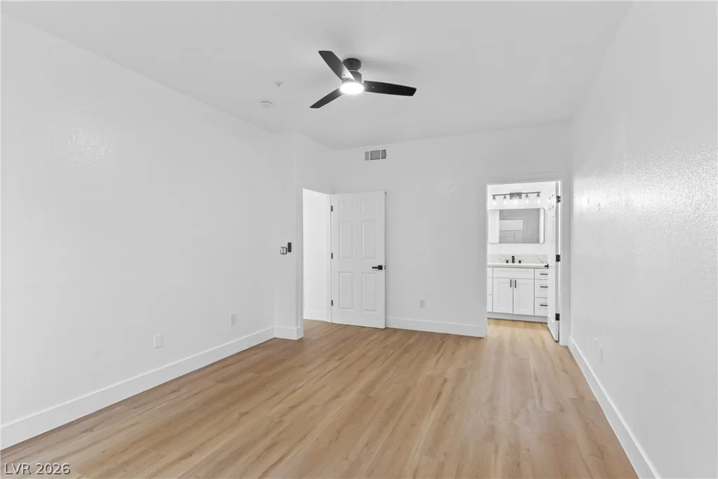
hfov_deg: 93.3
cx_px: 359
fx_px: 339
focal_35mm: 17
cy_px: 240
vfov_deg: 70.5
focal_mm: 17
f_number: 8
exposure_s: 1/1.67
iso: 400
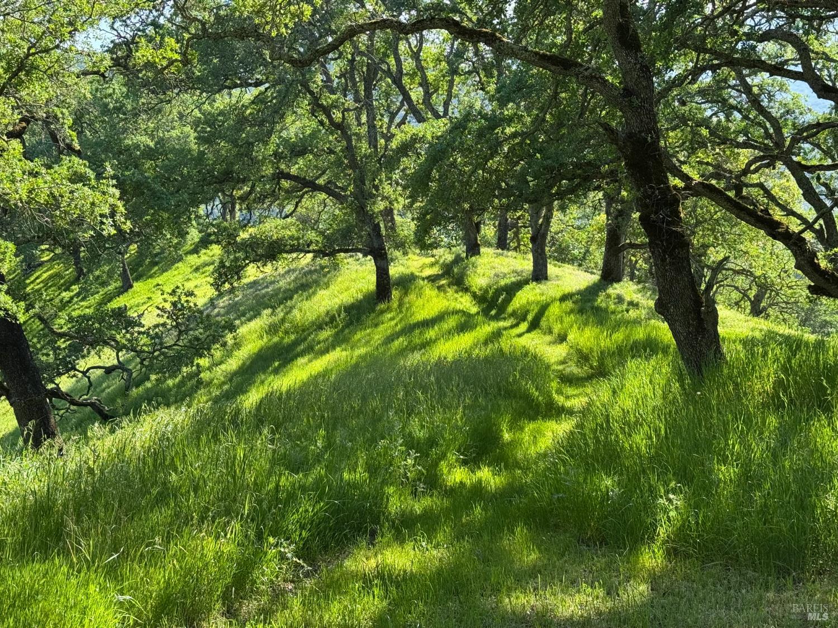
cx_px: 419
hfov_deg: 39.7
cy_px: 314
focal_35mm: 48
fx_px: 1162
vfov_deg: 30.3
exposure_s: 1/633
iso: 64
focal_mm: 6.76
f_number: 1.78
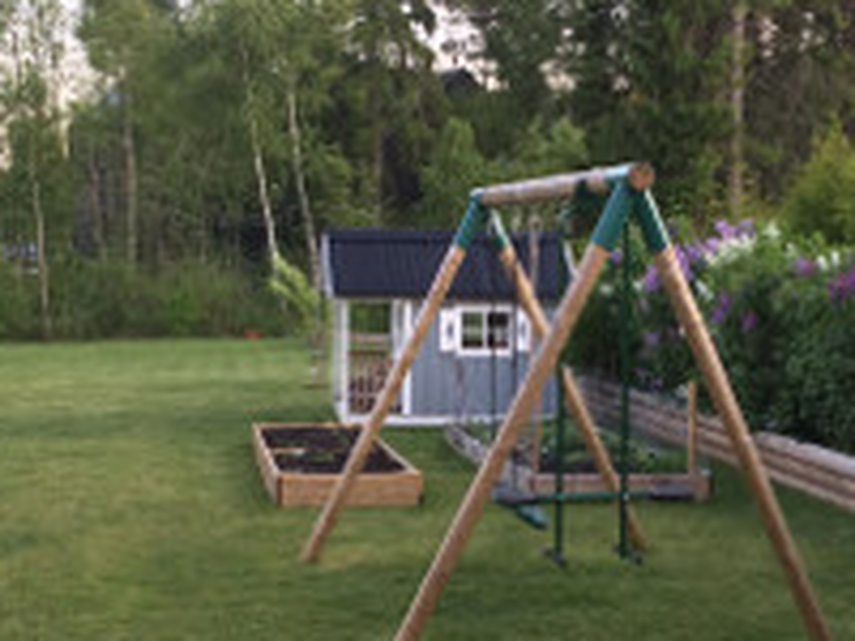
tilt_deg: -7.8
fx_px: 1433
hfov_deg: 33.2
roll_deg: +0.9
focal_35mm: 58
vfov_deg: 25.1
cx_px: 449
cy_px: 427
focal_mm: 4.15
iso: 64
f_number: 2.2
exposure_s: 1/100
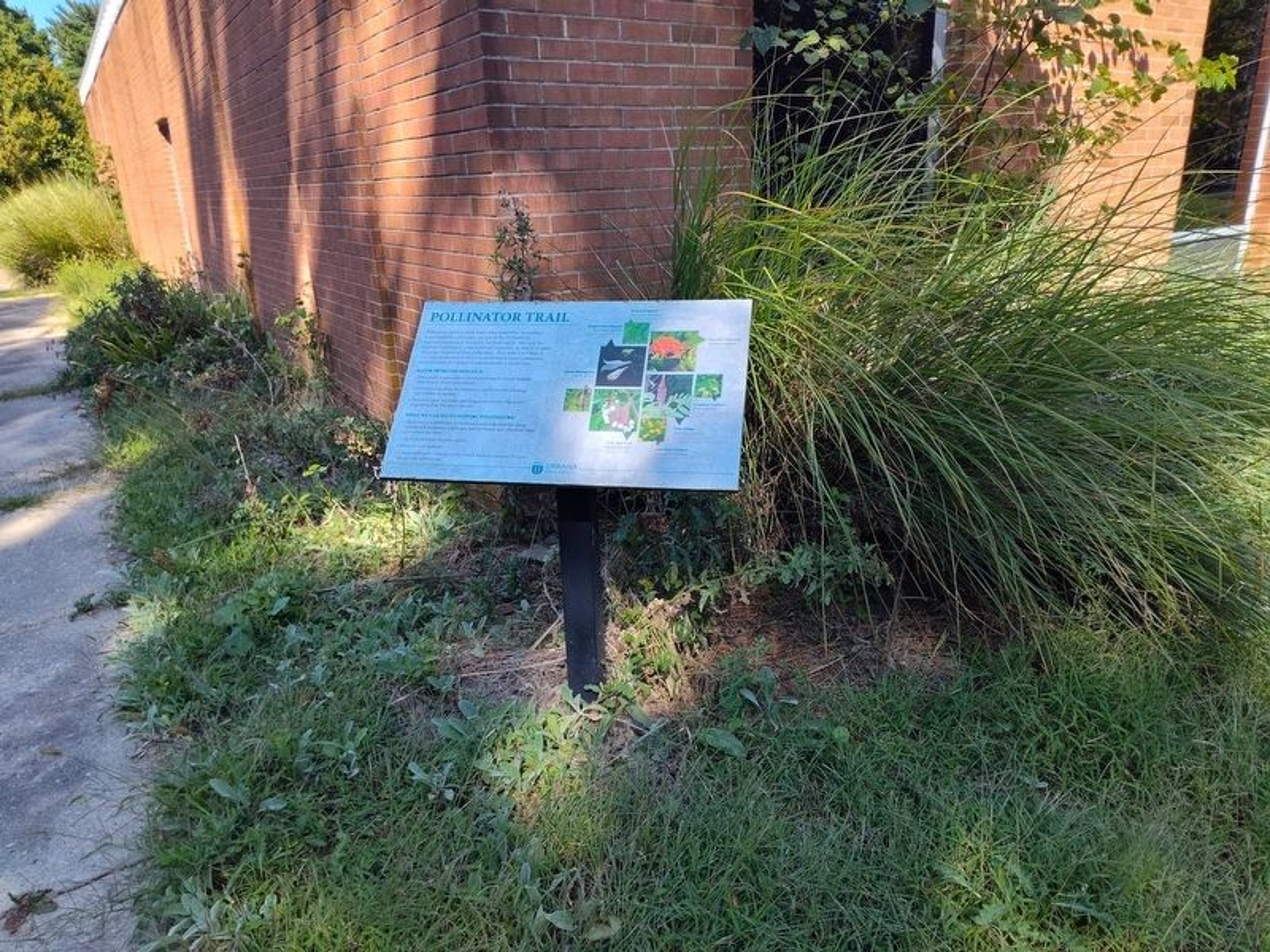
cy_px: 476
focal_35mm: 23
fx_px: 844
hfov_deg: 73.9
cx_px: 635
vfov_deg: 58.9
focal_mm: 5.56
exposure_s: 1/476
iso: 100
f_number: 1.8
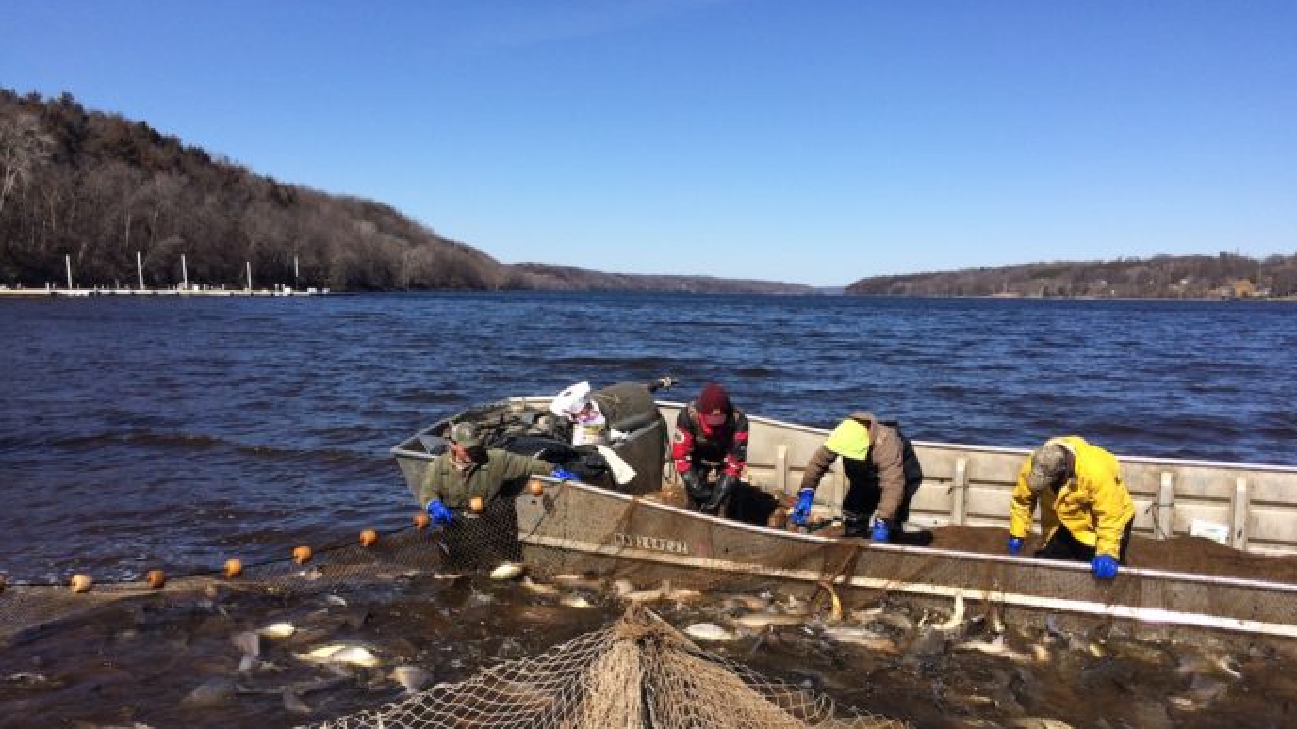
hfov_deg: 61.0
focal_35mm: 32
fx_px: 1101
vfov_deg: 36.4
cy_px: 468
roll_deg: -0.5
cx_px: 655
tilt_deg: -9.6
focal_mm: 4.15
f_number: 2.2
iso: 32
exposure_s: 1/2564
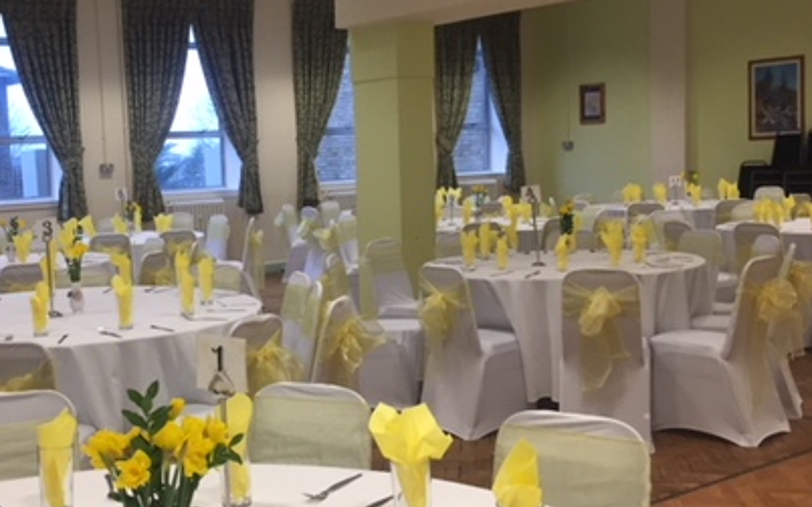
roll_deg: +2.2
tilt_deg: -6.1
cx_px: 252
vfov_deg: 26.3
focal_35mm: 49
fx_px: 1084
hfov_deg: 40.4
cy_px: 257
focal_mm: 4.15
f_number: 2.2
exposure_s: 1/33
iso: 64
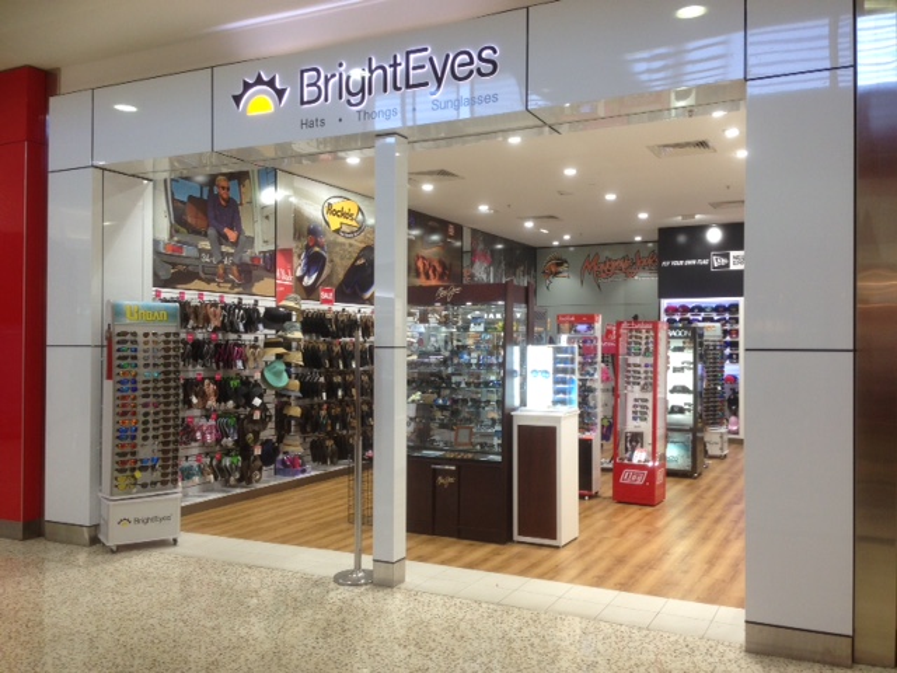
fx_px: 855
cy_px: 336
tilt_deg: +1.6
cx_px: 448
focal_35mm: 33
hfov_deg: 55.4
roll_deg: -0.7
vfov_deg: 42.9
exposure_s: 1/40
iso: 50
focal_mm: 4.12
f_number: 2.4
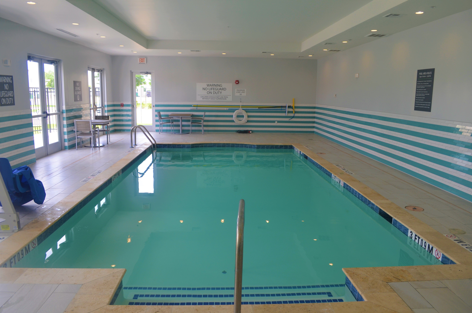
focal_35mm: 27
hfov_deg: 67.5
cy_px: 156
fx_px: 353
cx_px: 236
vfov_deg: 47.7
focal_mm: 18
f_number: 5.6
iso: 200
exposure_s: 1/125
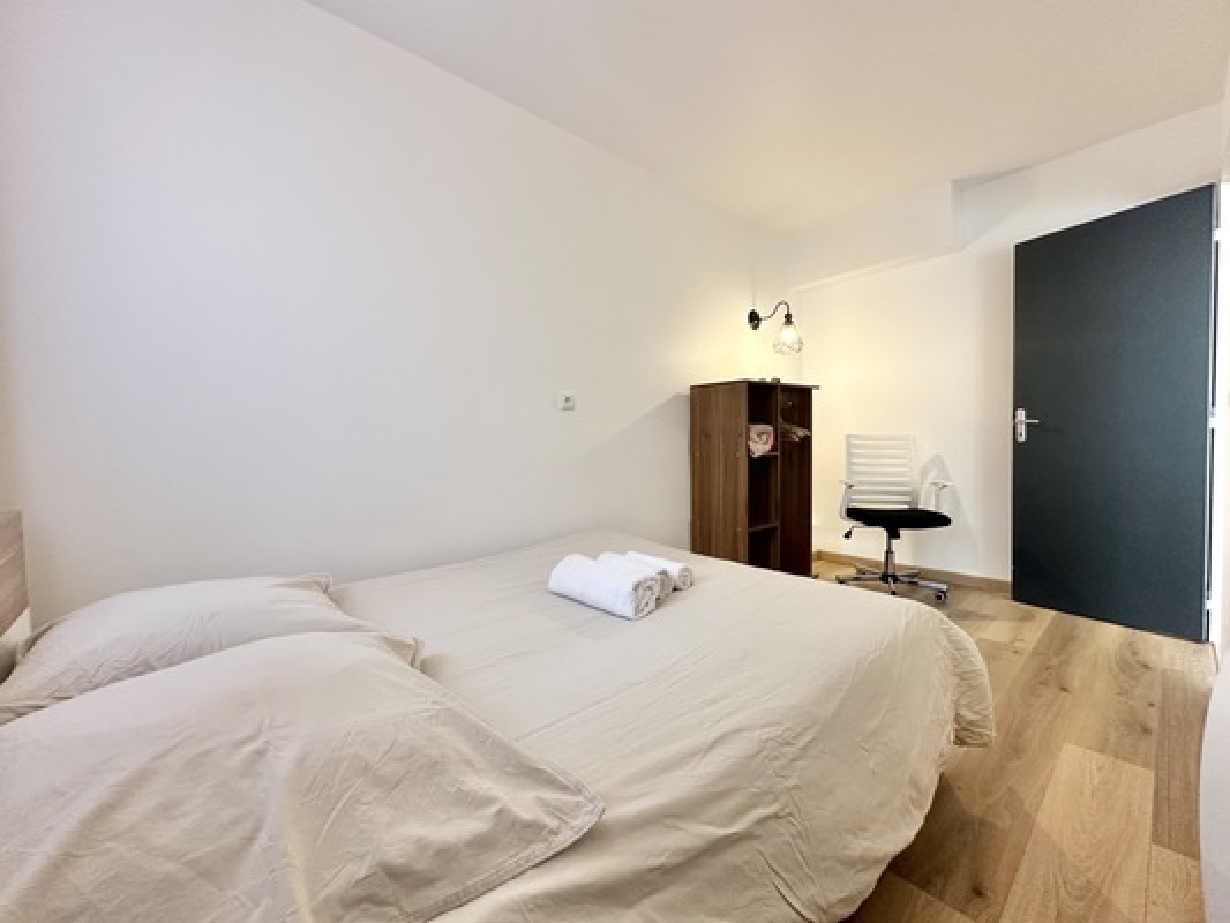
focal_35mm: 14
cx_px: 615
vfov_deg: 85.7
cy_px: 462
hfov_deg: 102.1
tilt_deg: -2.3
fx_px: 498
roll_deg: +0.9
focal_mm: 2.22
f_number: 2.2
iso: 200
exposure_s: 1/100
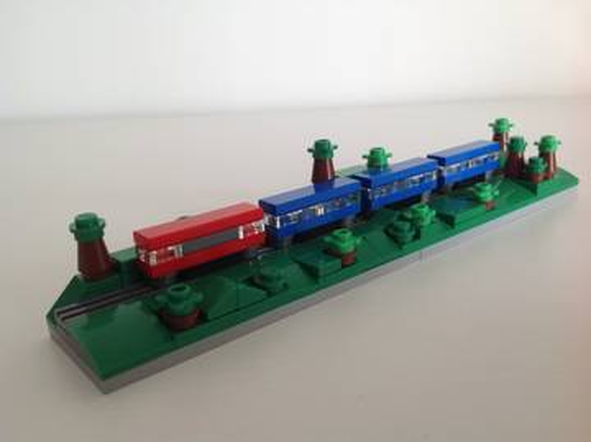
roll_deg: +0.5
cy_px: 221
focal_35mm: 35
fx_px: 597
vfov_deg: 40.6
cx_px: 296
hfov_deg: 52.7
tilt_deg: -18.1
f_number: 2.4
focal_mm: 4.28
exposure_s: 1/60
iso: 64
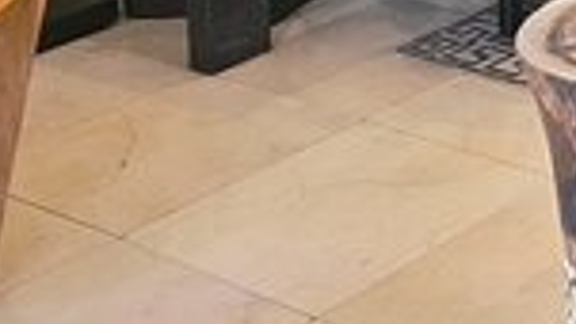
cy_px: -457
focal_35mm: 90
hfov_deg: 19.1
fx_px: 1375
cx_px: 977
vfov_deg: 11.2
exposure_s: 1/50
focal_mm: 2.22
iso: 250
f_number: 2.2
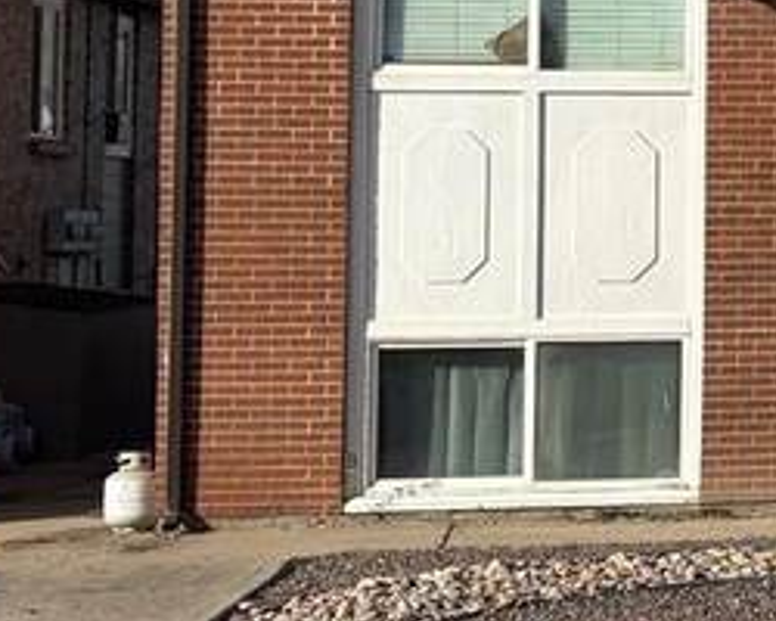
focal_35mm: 130
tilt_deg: +3.7
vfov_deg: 11.8
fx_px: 2986
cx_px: 1595
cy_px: 31
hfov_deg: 12.8
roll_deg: +0.7
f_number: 1.6
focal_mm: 5.96
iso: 50
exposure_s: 1/5814
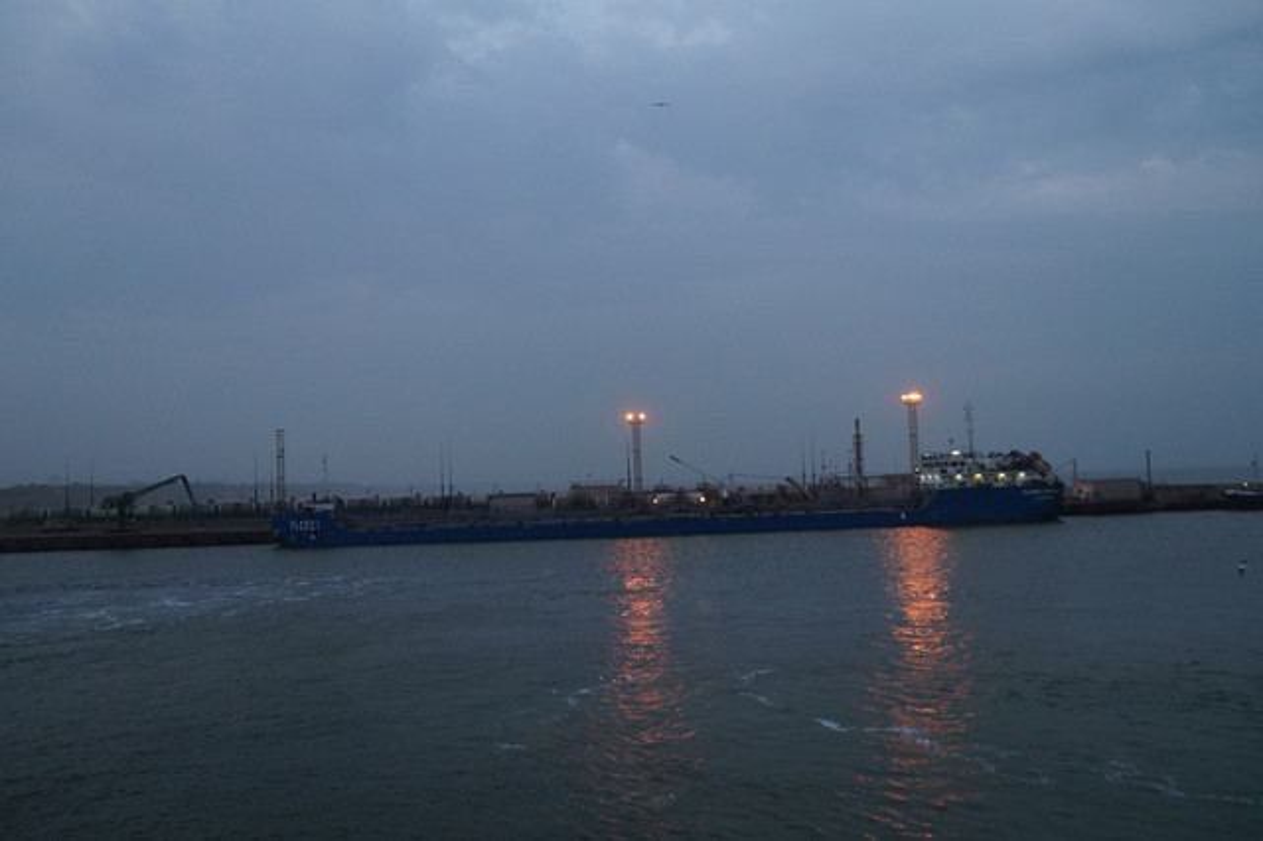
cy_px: 420
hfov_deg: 62.0
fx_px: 1052
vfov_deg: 43.6
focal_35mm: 30
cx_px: 632
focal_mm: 20
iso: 640
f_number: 4
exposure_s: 1/160
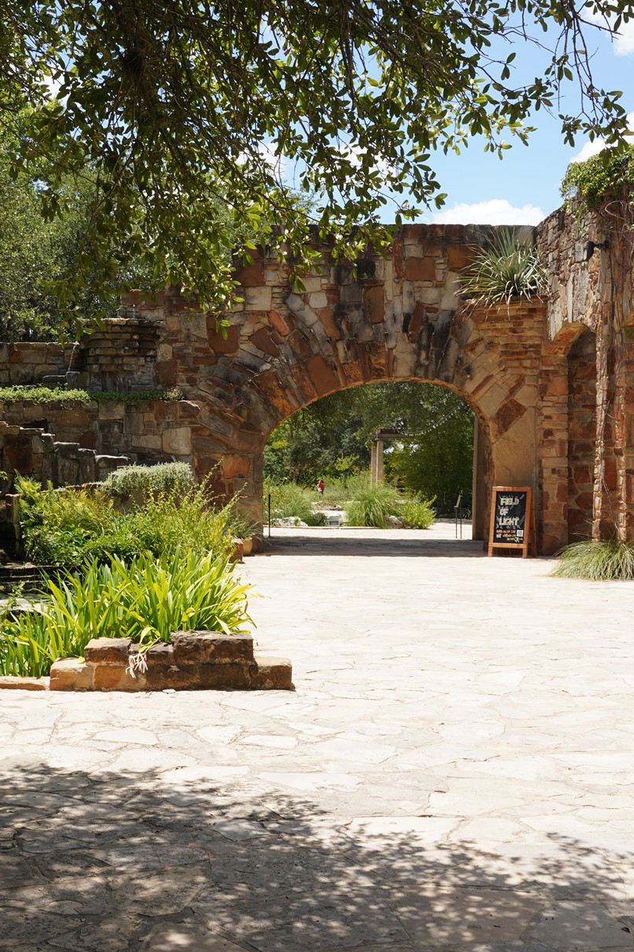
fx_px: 1215
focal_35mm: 46
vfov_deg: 42.7
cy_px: 484
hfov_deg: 29.2
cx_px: 277
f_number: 14
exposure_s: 1/100
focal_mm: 28
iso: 160
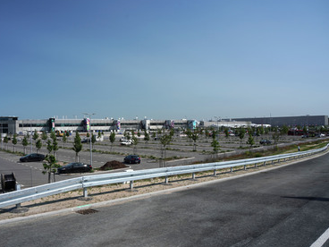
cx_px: 131
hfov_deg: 54.9
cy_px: 128
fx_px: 314
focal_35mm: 33
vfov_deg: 42.9
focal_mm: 28
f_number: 8
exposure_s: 1/640
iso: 320
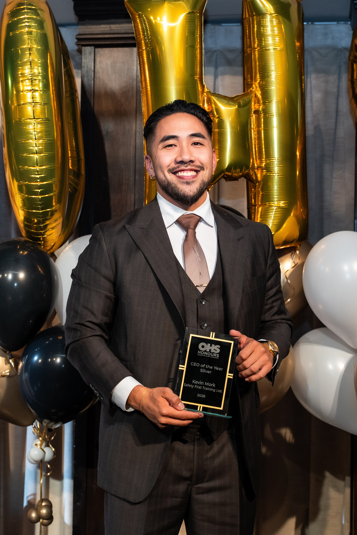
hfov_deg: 20.8
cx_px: 160
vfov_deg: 30.8
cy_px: 268
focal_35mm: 65
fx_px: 973
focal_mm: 43.6
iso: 1250
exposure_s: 1/160
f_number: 4
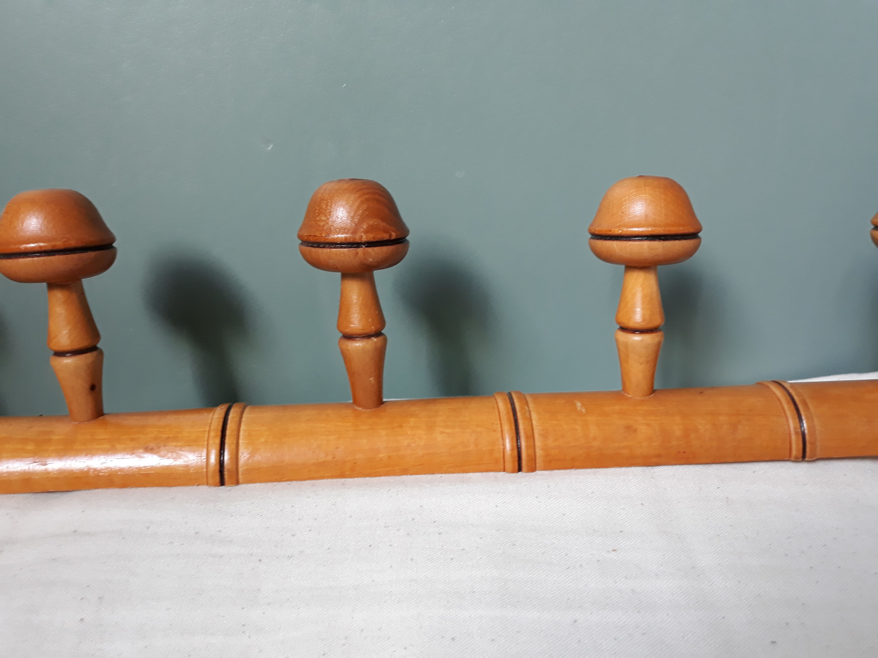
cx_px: 439
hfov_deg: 65.3
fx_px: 685
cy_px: 329
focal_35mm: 27
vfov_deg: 51.4
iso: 100
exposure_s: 1/50
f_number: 1.7
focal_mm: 3.71
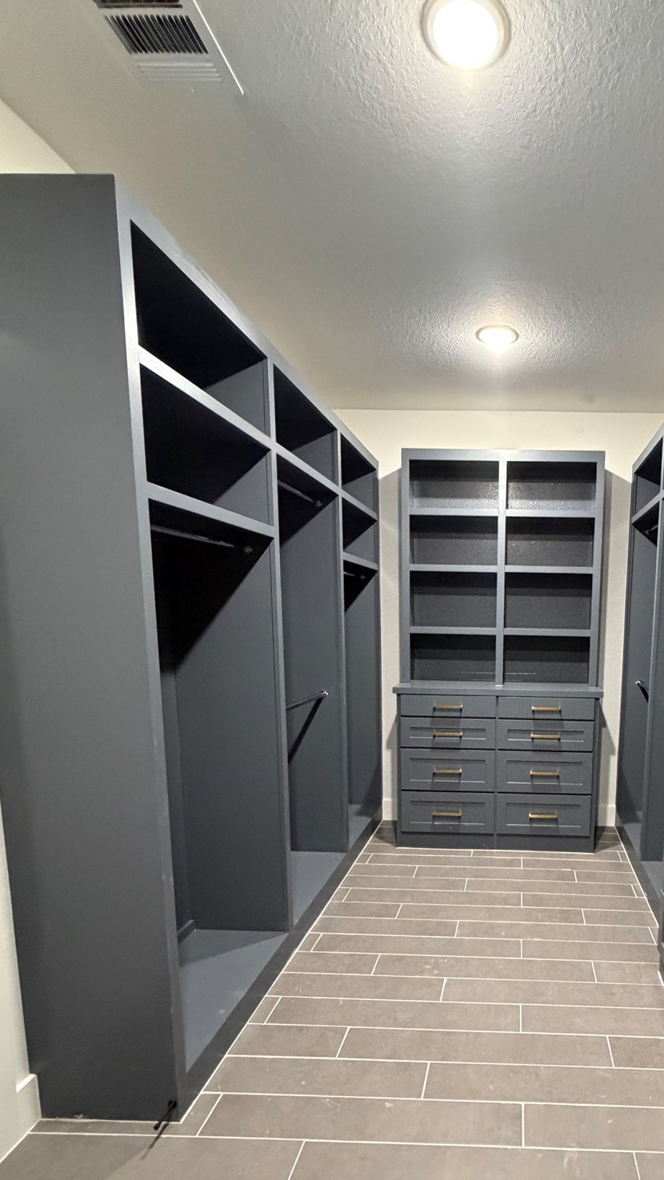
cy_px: 702
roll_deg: -1.2
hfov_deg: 55.3
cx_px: 506
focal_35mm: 19
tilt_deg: -7.8
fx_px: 595
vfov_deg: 88.5
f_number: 2.2
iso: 1000
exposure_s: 1/60
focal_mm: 2.22
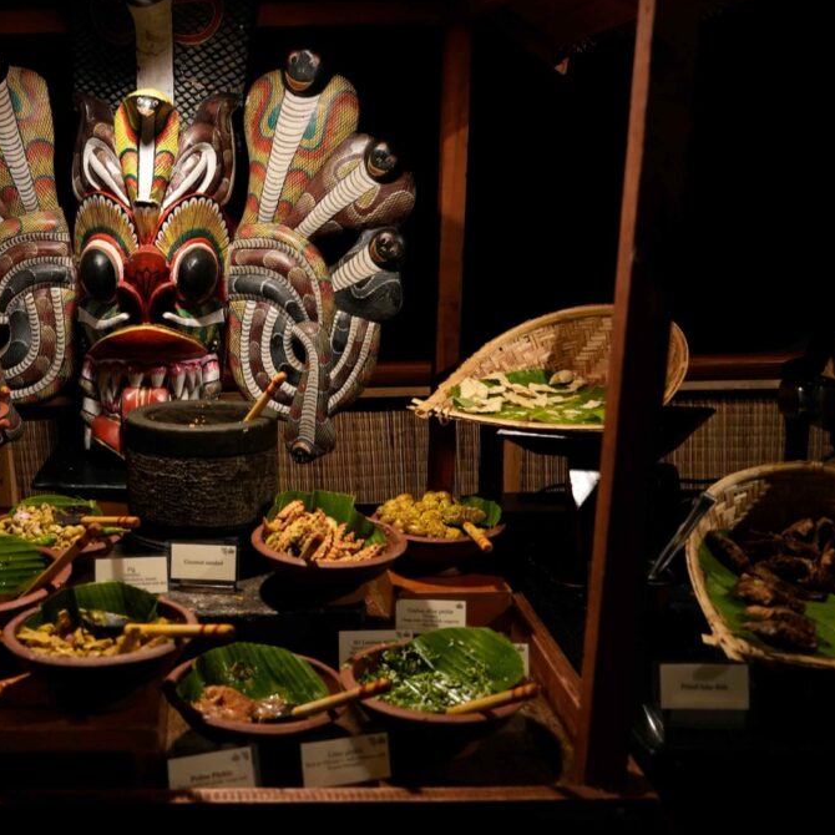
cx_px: 216
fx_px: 1064
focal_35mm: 39
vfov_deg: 42.8
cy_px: 419
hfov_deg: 41.6
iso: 2500
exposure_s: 1/100
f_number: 4
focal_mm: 30
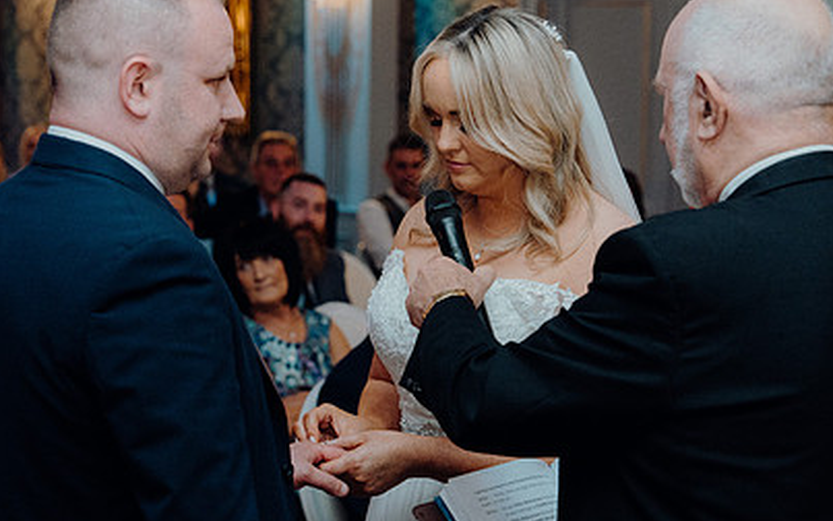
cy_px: 330
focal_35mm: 88
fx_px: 1998
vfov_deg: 14.8
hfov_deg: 23.5
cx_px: 409
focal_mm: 60
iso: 2500
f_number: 3.5
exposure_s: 1/160
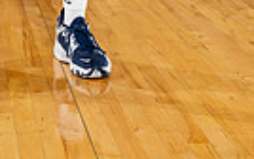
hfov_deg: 15.6
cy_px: -229
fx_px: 921
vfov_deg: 8.9
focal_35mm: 133
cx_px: 45
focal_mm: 39
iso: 400
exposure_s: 1/250
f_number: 5.6
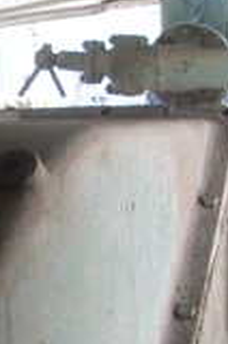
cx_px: 15
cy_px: 258
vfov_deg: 20.5
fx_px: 945
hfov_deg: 13.6
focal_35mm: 99
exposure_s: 1/125
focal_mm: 6.3
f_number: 3
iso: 80
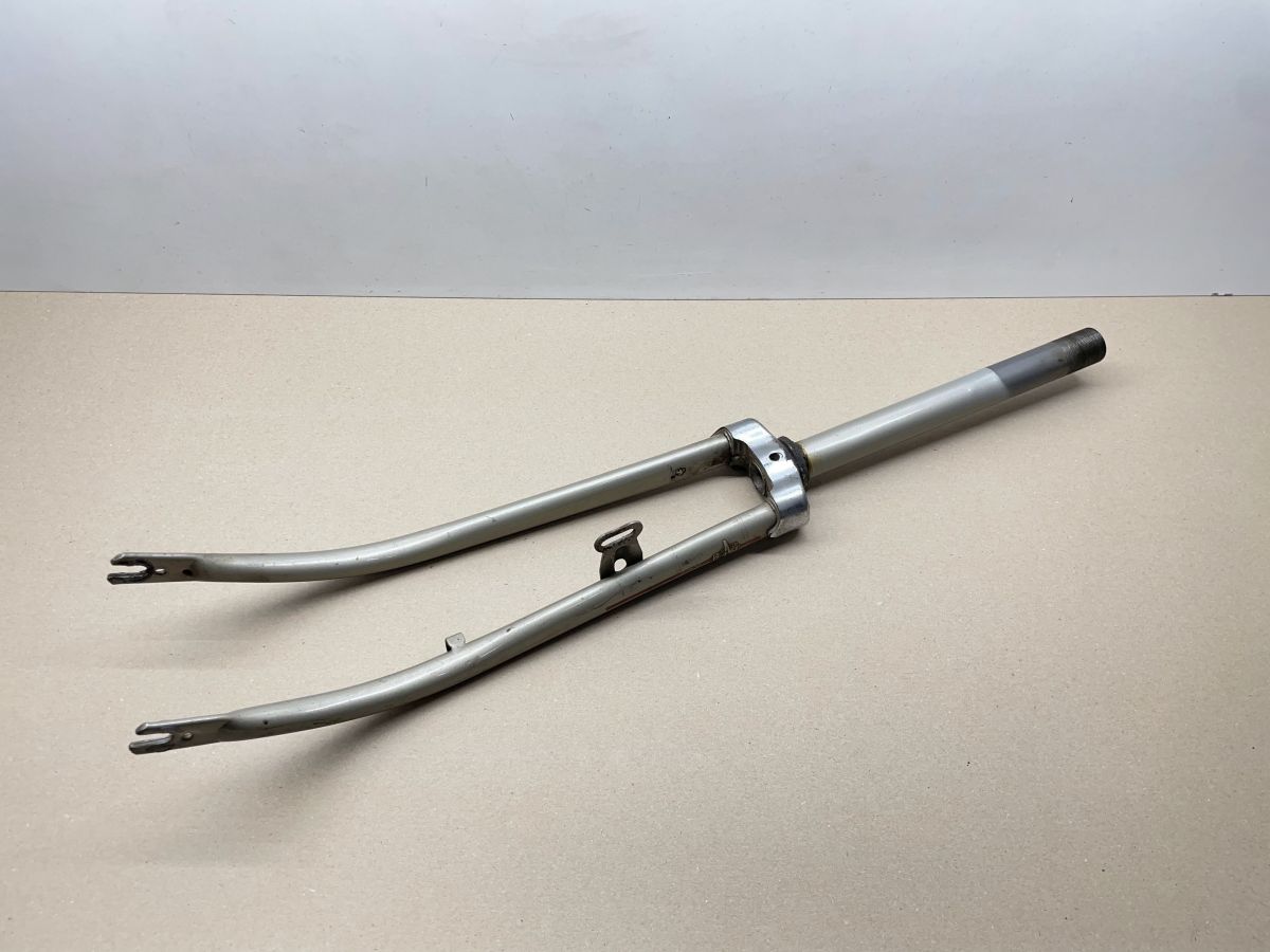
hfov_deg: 67.3
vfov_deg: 53.1
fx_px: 954
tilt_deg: -51.6
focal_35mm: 26
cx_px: 635
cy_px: 476
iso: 64
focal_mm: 4.2
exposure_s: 1/100
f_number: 1.6
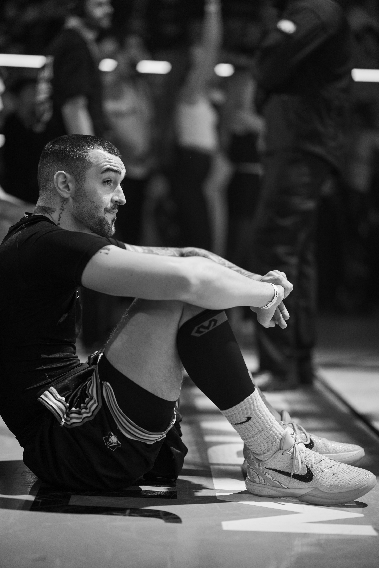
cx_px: 190
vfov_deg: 23.9
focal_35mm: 85
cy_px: 284
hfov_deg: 16.1
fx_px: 1342
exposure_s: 1/250
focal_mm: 85
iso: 250
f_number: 1.4
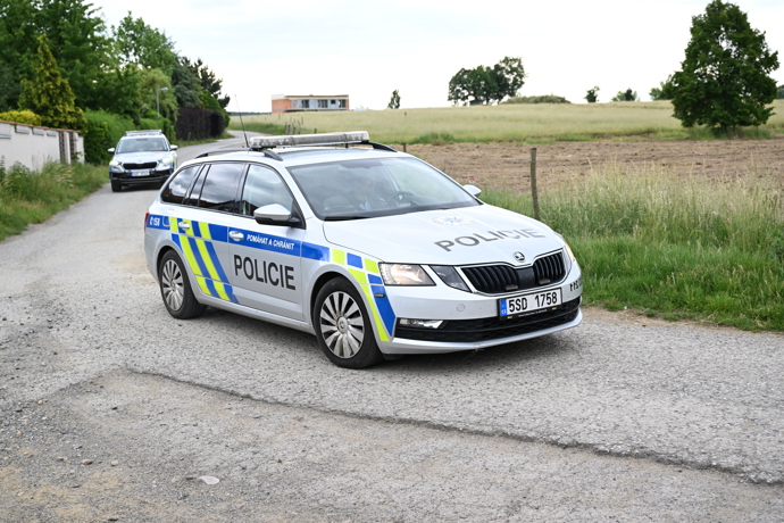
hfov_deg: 41.9
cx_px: 392
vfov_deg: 28.6
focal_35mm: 47
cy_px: 262
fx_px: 1023
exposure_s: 1/800
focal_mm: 47
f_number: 5.6
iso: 1250
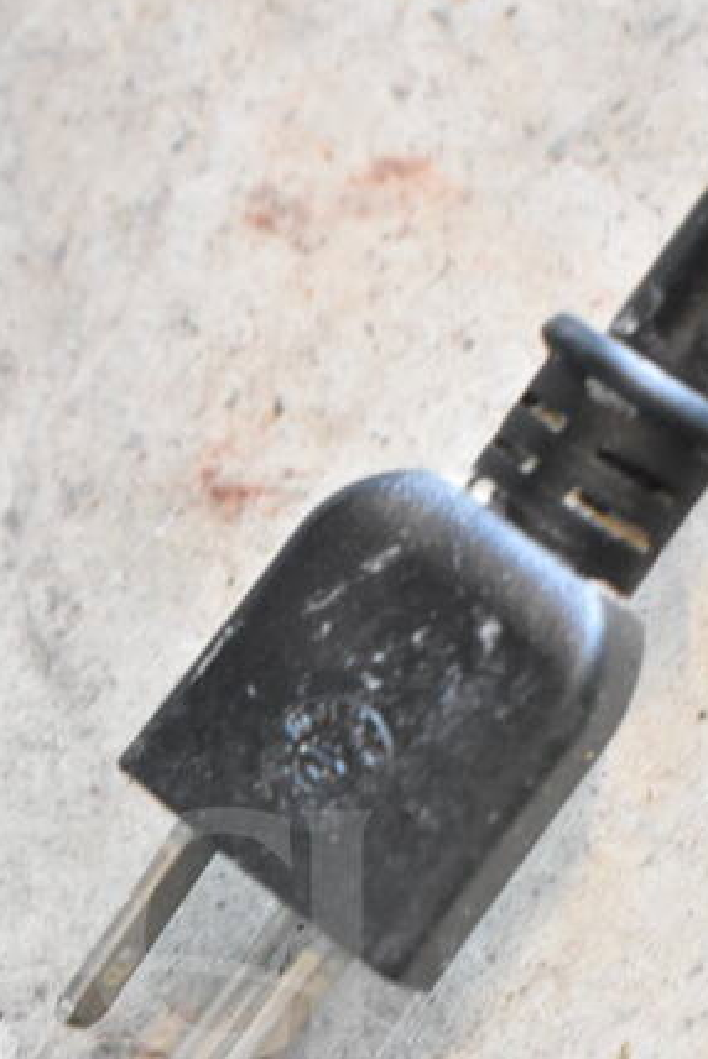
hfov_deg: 10.7
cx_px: 149
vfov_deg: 15.8
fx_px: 3770
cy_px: 1005
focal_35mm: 128
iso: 3600
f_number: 5
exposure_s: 1/60
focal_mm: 40
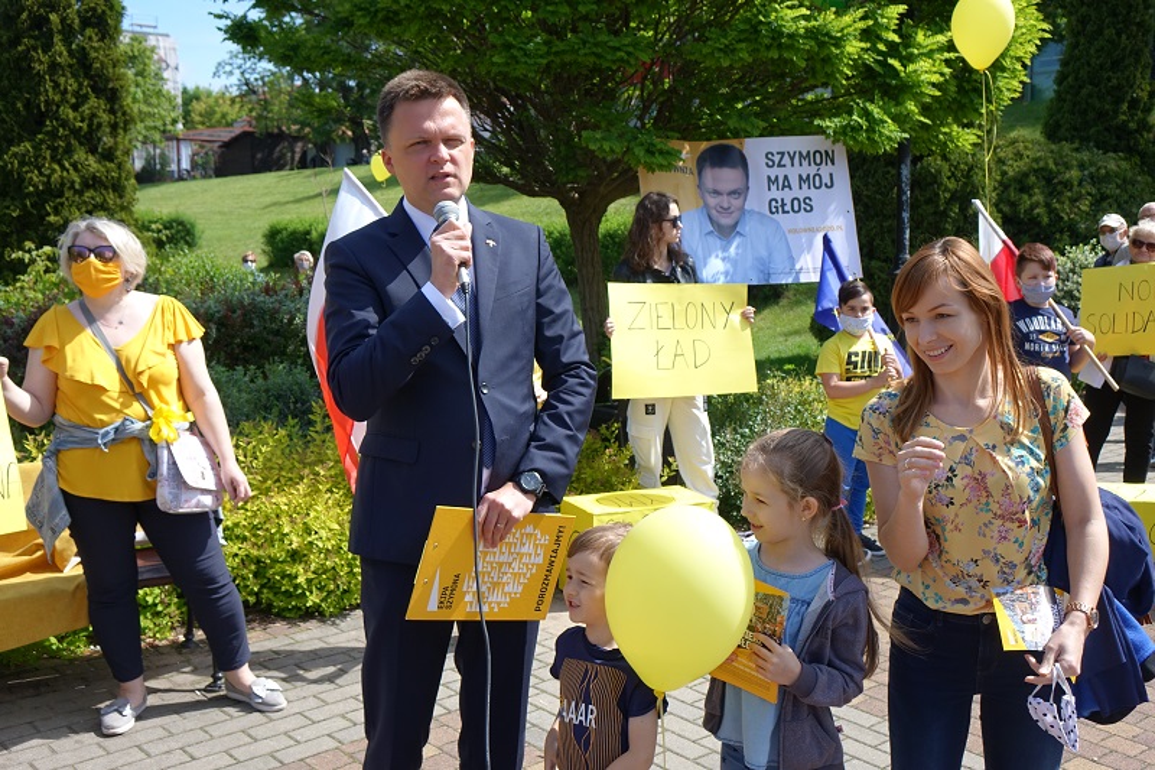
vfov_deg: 35.9
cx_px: 578
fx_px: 1187
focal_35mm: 37
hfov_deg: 51.9
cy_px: 385
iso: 125
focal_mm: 13.65
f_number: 4
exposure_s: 1/500
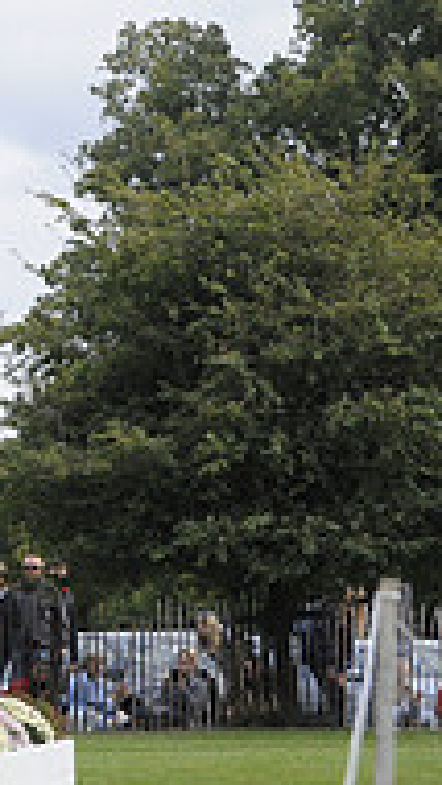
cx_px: -669
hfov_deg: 3.8
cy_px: 231
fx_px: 6516
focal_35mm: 313
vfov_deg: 6.9
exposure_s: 1/3200
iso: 1600
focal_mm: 98
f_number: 4.5
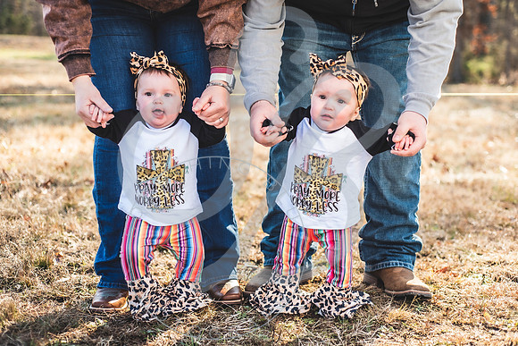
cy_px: 173
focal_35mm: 51
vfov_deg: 26.6
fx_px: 730
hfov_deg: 39.1
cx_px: 259
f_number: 2.8
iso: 100
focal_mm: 50
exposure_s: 1/320
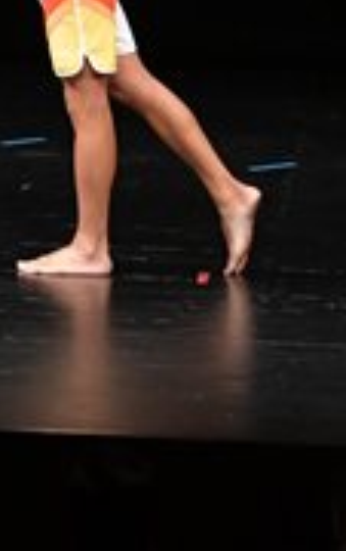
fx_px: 8362
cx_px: -369
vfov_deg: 3.8
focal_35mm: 556
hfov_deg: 2.4
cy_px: -119
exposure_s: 1/400
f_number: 5.6
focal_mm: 85
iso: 3200
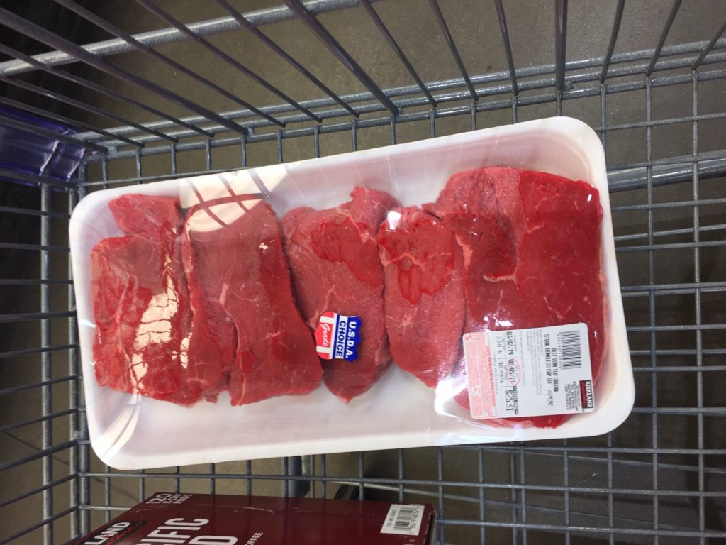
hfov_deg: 61.7
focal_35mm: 29
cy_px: 272
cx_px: 363
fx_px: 608
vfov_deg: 48.2
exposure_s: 1/60
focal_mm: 4.15
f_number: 2.2
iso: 40
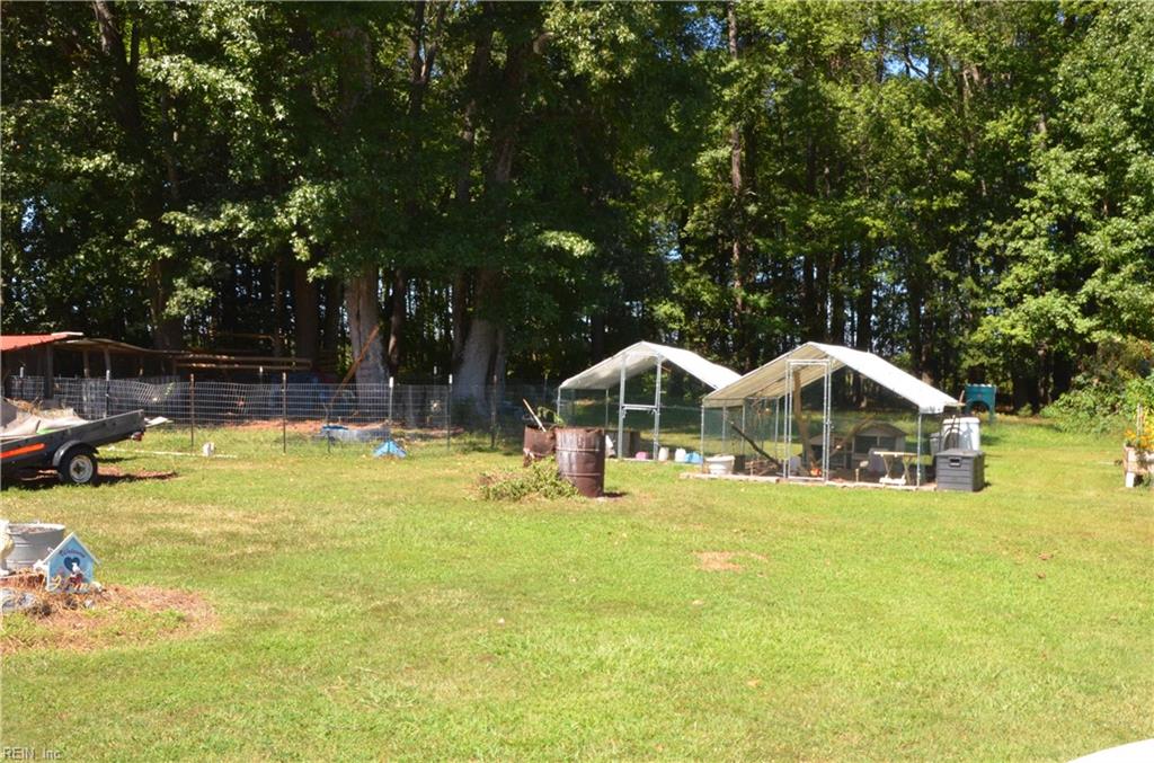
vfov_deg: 36.7
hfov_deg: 53.3
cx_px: 577
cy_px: 382
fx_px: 1151
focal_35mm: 36
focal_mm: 24
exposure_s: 1/250
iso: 1250
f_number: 20
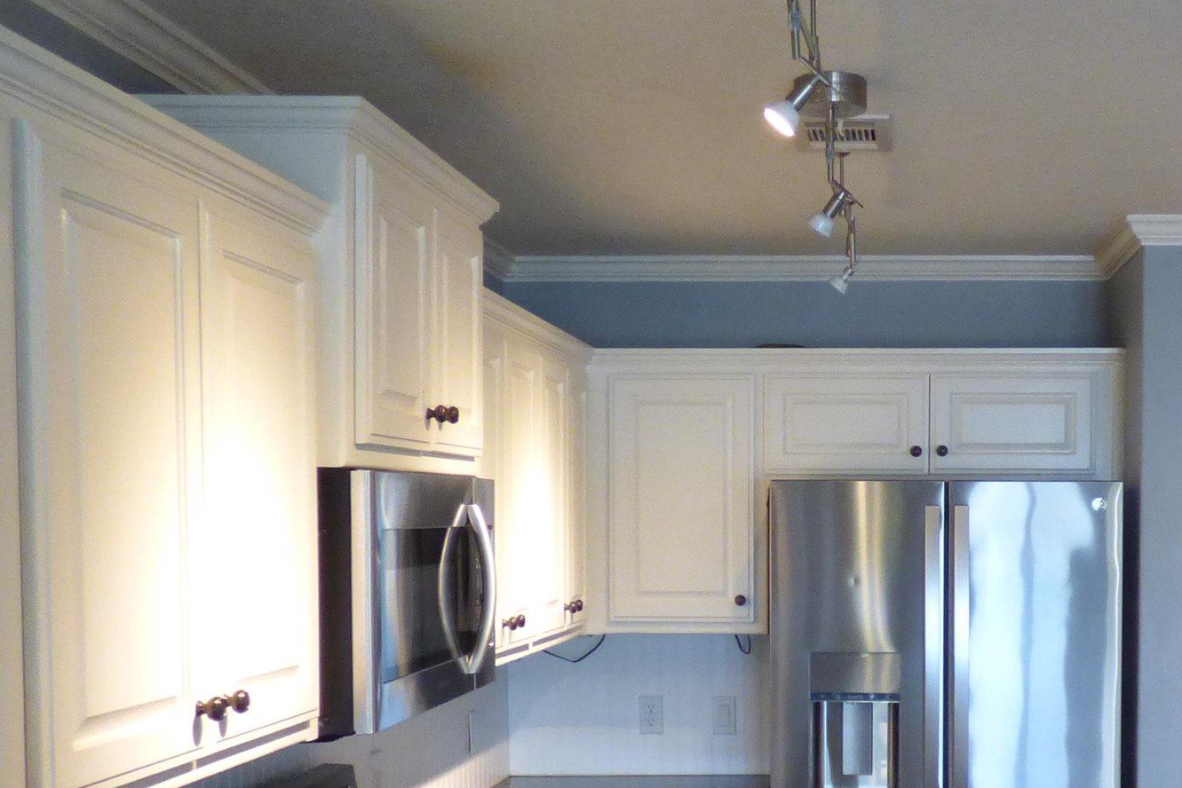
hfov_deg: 40.0
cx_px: 877
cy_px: 602
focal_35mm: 48
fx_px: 1576
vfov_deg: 27.7
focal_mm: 3.58
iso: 400
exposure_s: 1/40
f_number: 2.8
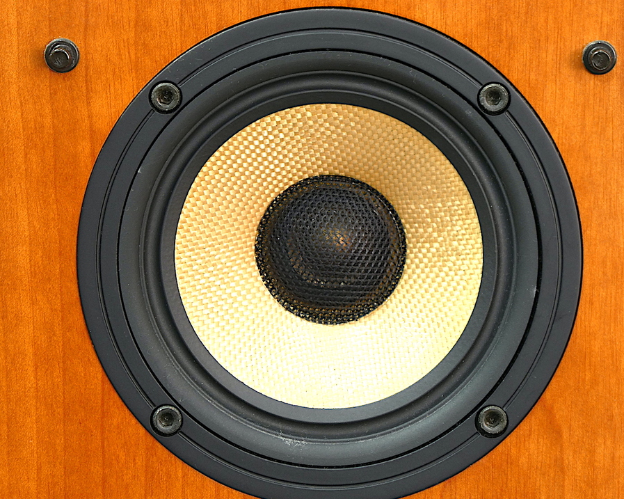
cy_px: 250
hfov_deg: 9.2
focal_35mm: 209
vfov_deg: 7.4
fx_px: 3859
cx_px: 333
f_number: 5.6
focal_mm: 35.8
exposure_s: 1/1.6
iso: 100
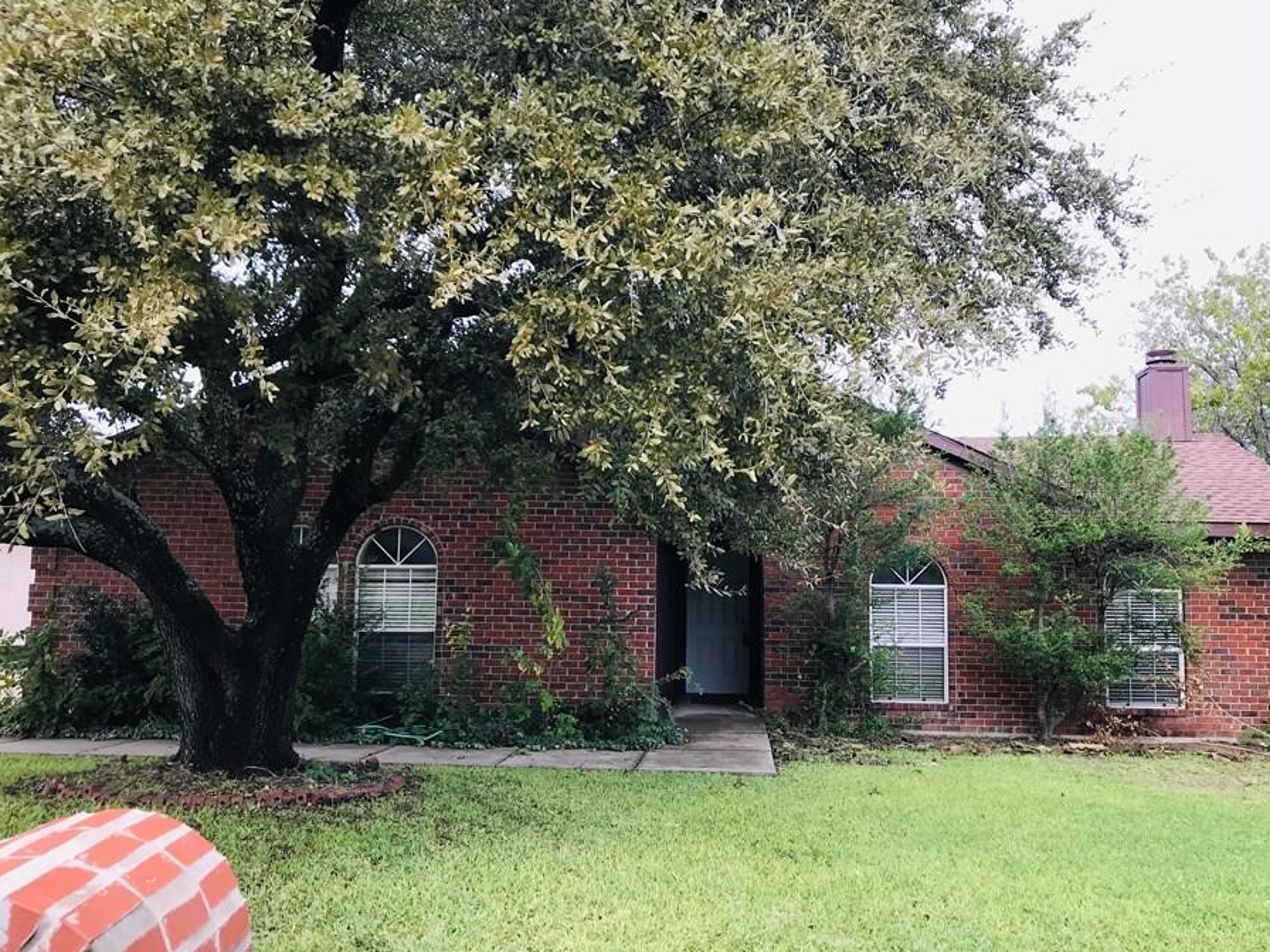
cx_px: 675
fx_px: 1174
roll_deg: -1.9
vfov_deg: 44.2
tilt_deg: +6.4
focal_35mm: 32
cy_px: 489
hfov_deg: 56.8
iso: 20
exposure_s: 1/463
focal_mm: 3.99
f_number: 1.8
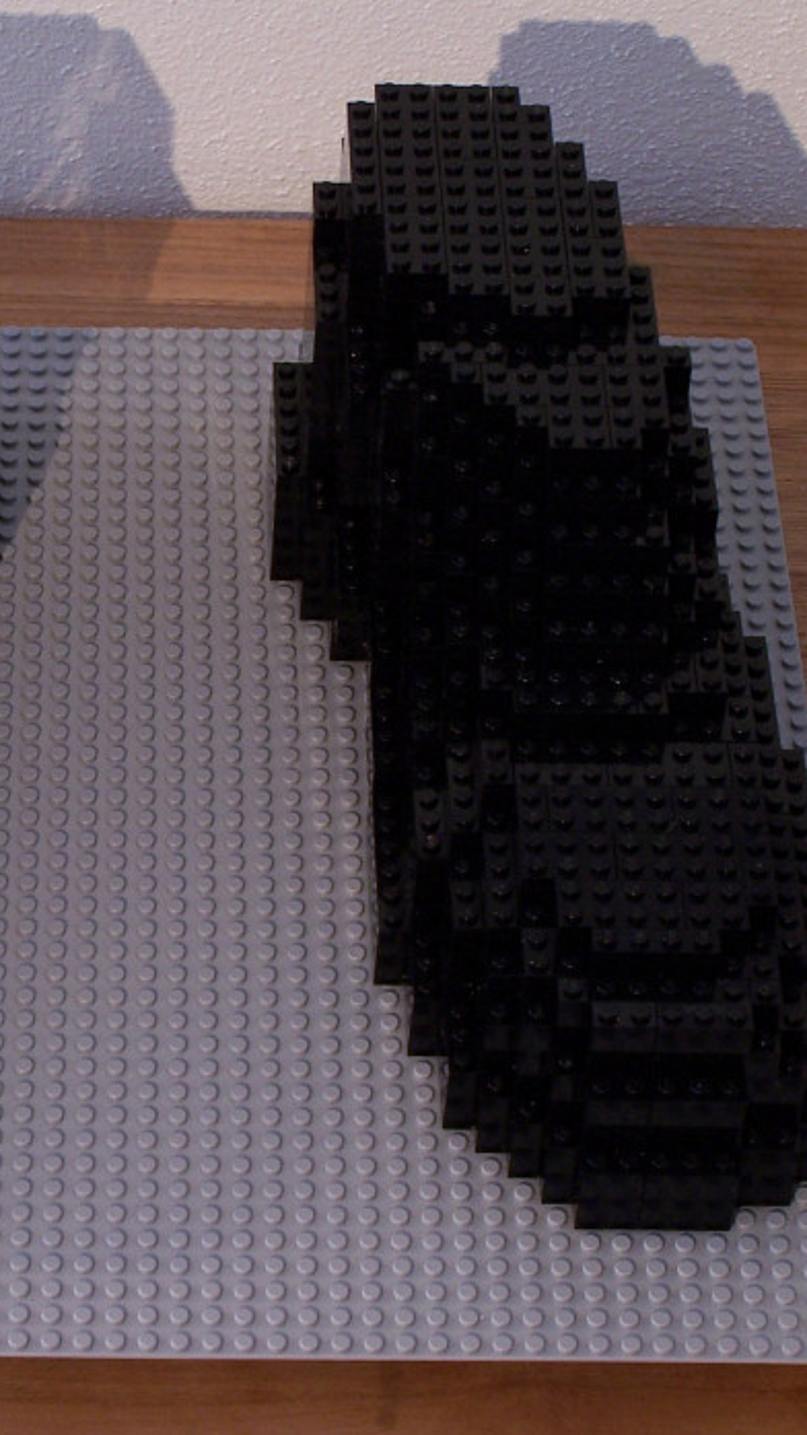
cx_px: 119
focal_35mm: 120
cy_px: 665
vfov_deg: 17.9
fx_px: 4566
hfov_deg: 10.1
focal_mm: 12.4
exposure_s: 1/2
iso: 80
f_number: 3.2
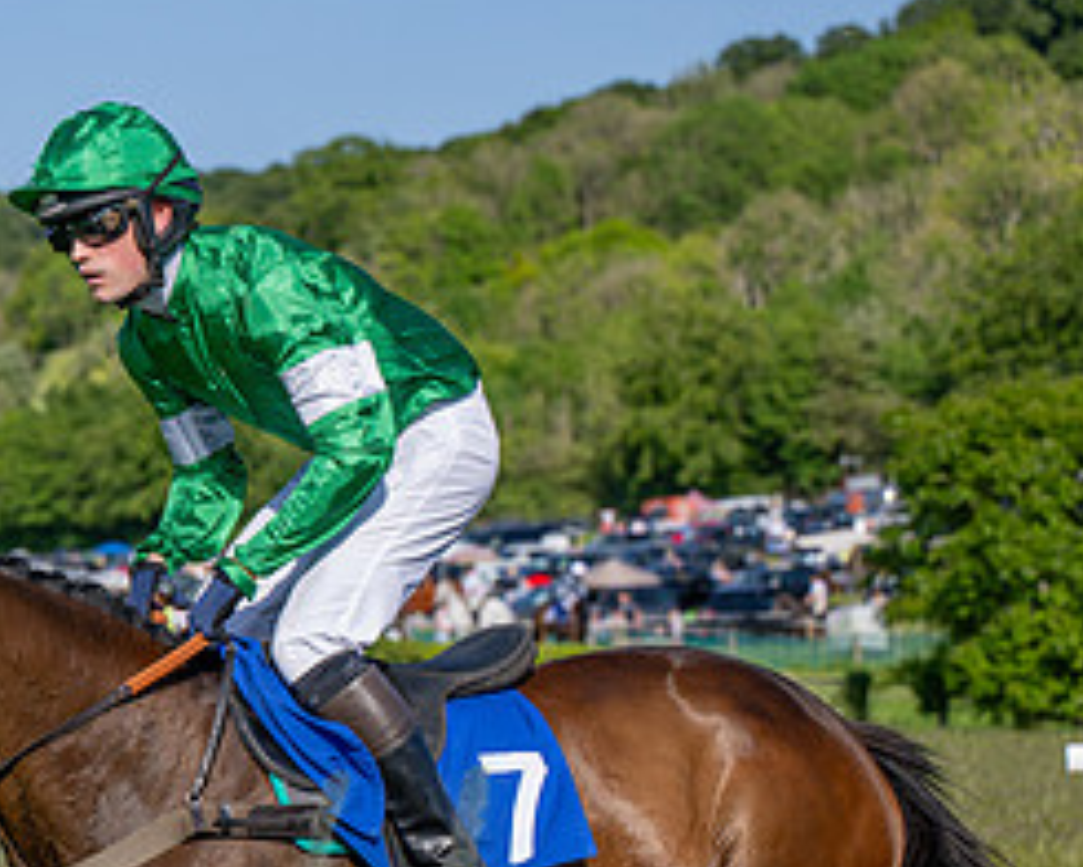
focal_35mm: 181
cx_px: -106
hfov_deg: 10.5
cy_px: 823
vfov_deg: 8.5
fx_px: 5802
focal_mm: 70
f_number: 4
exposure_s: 1/2500
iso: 200
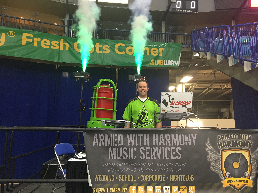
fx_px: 216
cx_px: 129
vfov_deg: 48.2
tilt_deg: +8.3
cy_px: 96
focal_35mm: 29
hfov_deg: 61.7
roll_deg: -1.1
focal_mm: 4.15
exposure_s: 1/15
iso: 80
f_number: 2.2
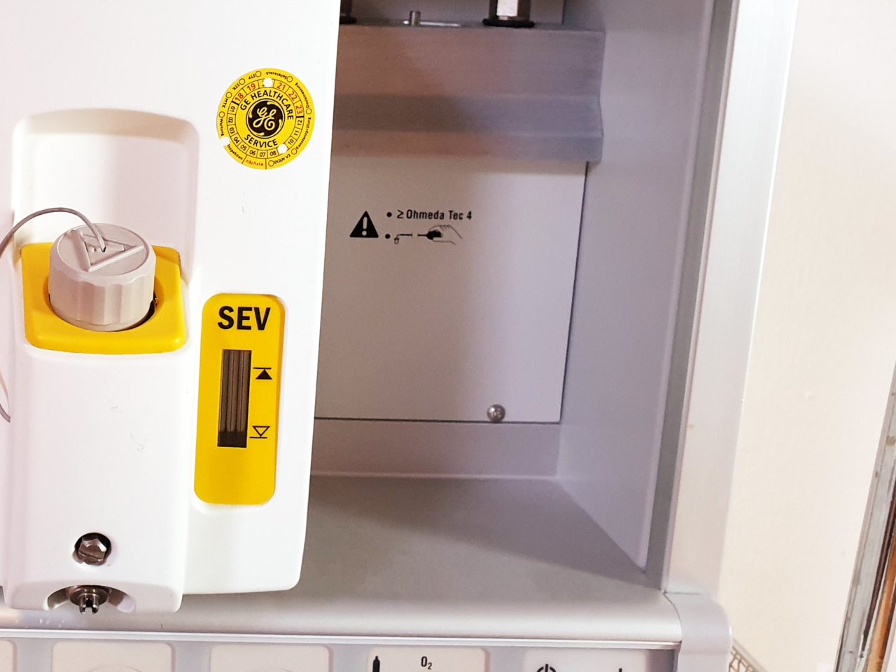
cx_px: 18
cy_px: 216
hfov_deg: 33.9
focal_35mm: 52
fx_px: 1346
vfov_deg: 27.8
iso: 320
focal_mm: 4.3
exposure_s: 1/50
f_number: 2.4
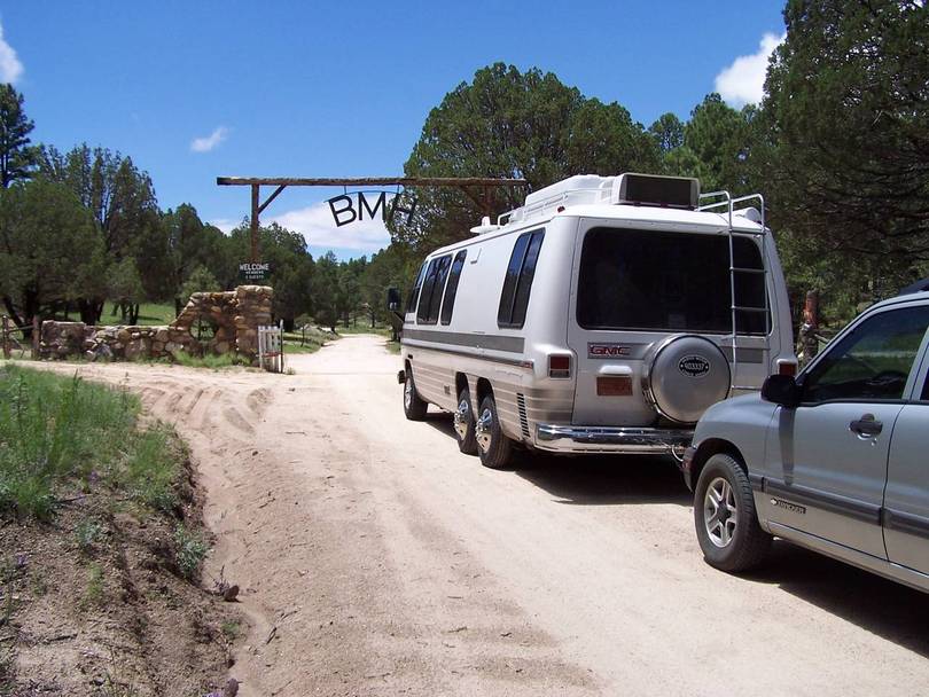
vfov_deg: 37.7
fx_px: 1020
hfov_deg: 49.0
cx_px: 464
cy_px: 348
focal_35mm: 38
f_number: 4
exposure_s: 1/750
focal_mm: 6.3
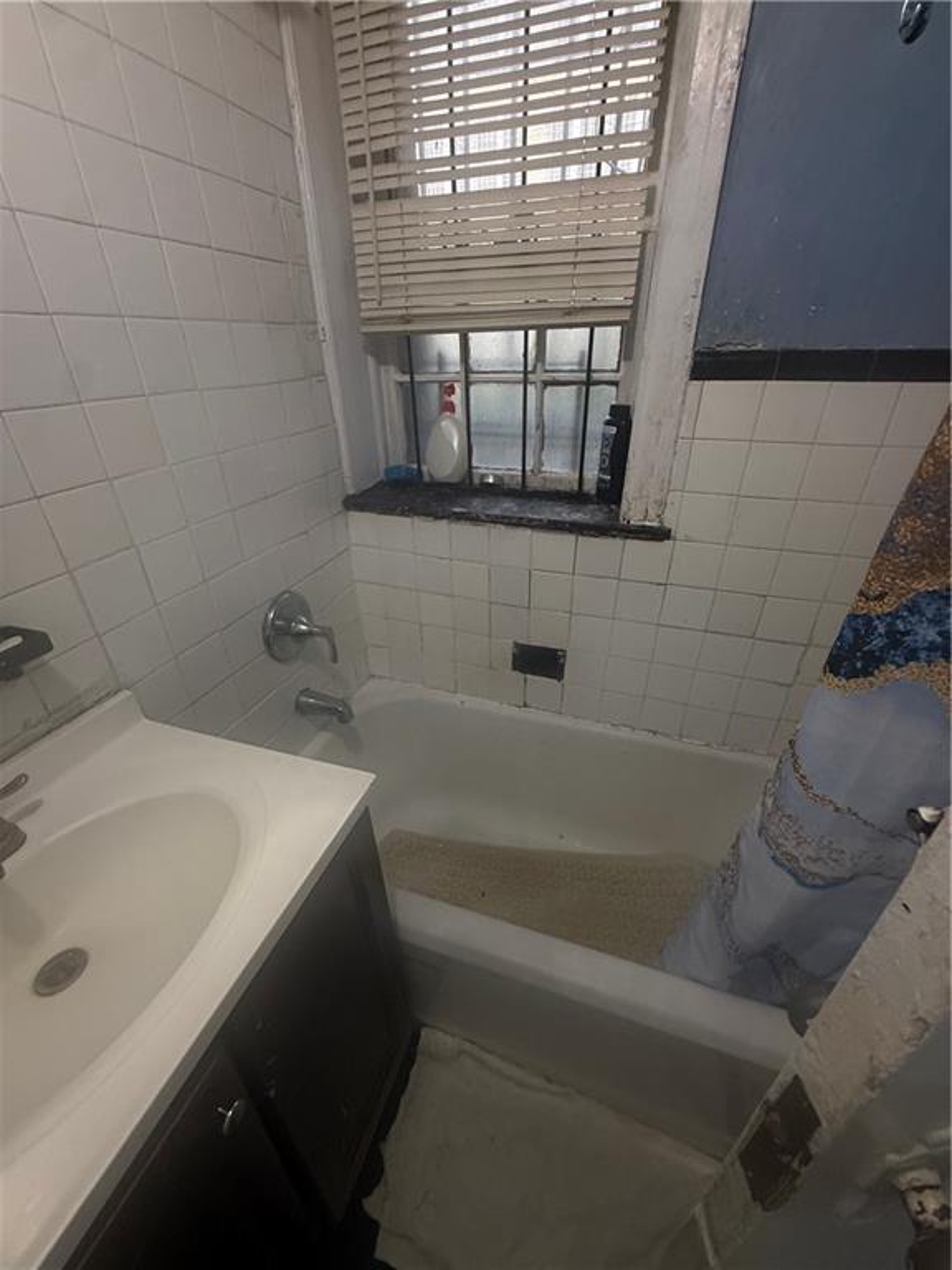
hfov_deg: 85.7
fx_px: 513
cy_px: 635
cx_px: 476
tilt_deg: -30.6
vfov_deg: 102.1
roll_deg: +0.3
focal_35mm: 14
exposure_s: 1/60
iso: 250
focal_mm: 2.22
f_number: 2.2
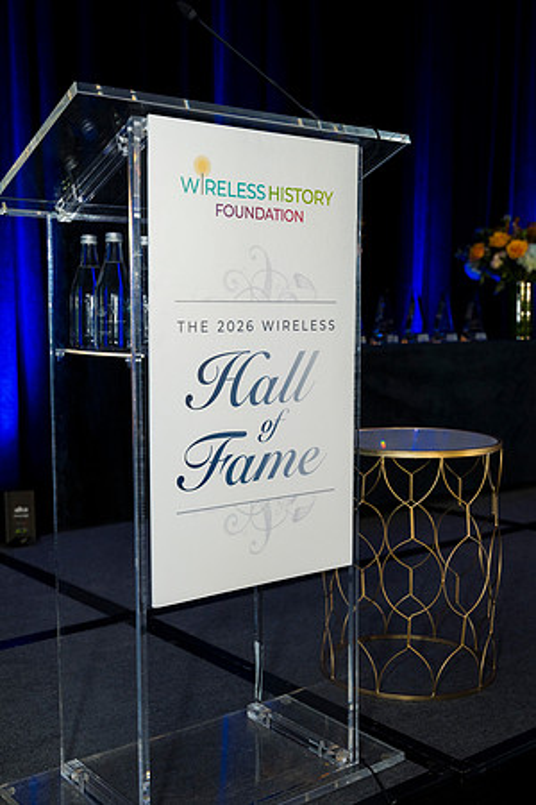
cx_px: 268
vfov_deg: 47.4
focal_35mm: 41
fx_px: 916
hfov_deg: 32.6
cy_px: 402
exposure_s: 1/125
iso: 800
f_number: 4
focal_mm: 41
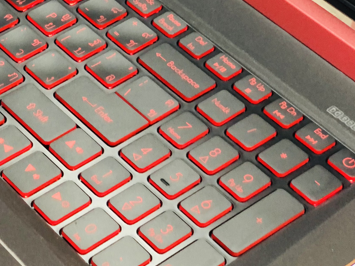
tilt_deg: -42.7
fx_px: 1292
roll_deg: +2.3
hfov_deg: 15.3
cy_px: 81
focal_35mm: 126
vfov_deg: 11.7
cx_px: -15
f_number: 2.4
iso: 160
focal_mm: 6
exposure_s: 1/25
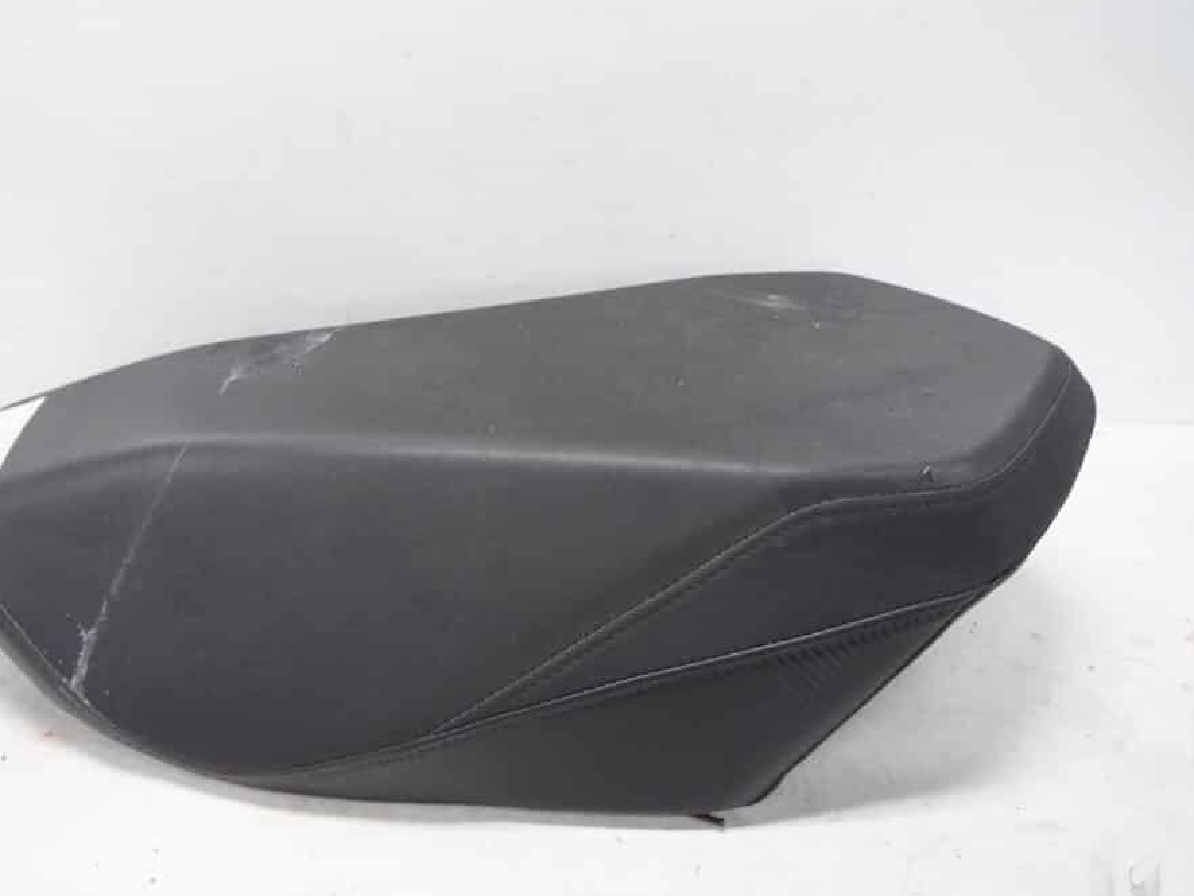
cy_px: 447
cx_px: 519
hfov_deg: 59.7
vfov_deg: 46.8
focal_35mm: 30
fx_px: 1035
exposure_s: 1/60
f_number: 4
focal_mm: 18
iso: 400
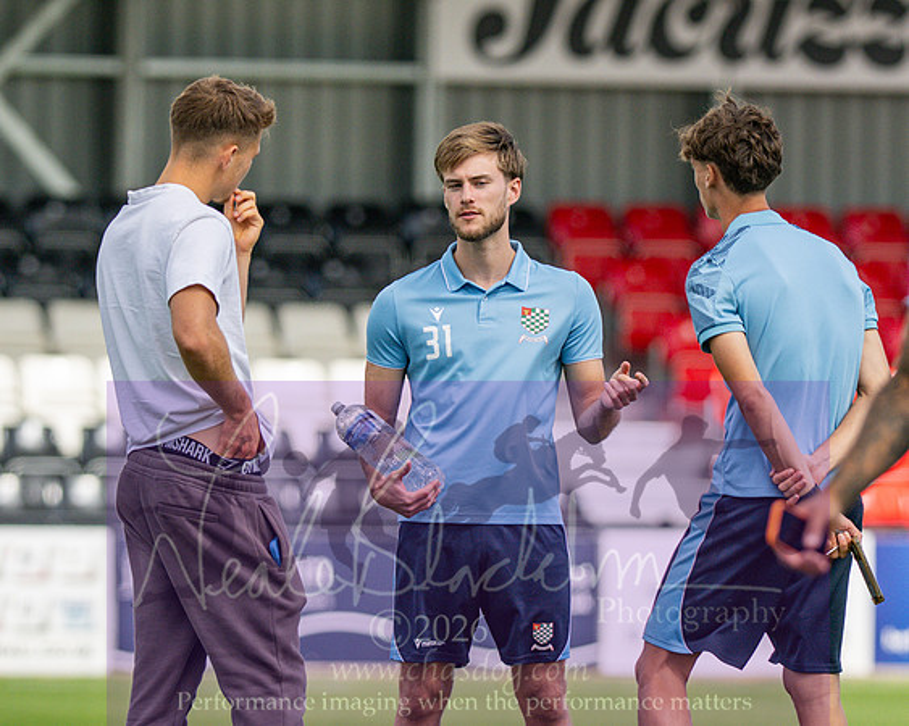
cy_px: 363
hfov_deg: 3.4
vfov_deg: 2.7
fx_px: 15523
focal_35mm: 577
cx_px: 455
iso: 400
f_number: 4
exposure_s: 1/4000
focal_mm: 300
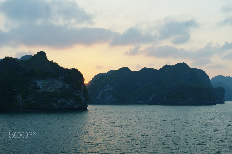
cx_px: 116
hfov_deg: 33.4
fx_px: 386
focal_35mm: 60
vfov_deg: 22.6
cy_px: 77
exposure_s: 1/80
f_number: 10
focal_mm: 40
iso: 400
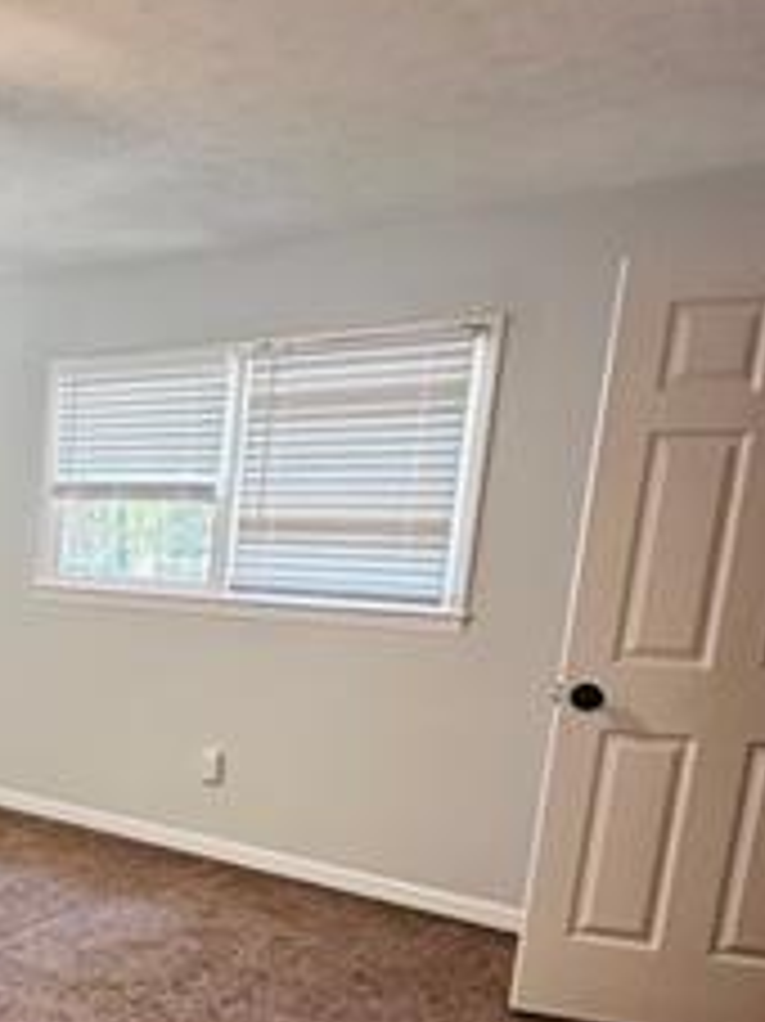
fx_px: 1091
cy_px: 716
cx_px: -153
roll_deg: -2.7
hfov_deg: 32.1
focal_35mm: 37
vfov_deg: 48.9
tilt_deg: -9.8
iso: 250
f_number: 2.2
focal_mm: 2.22
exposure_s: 1/63
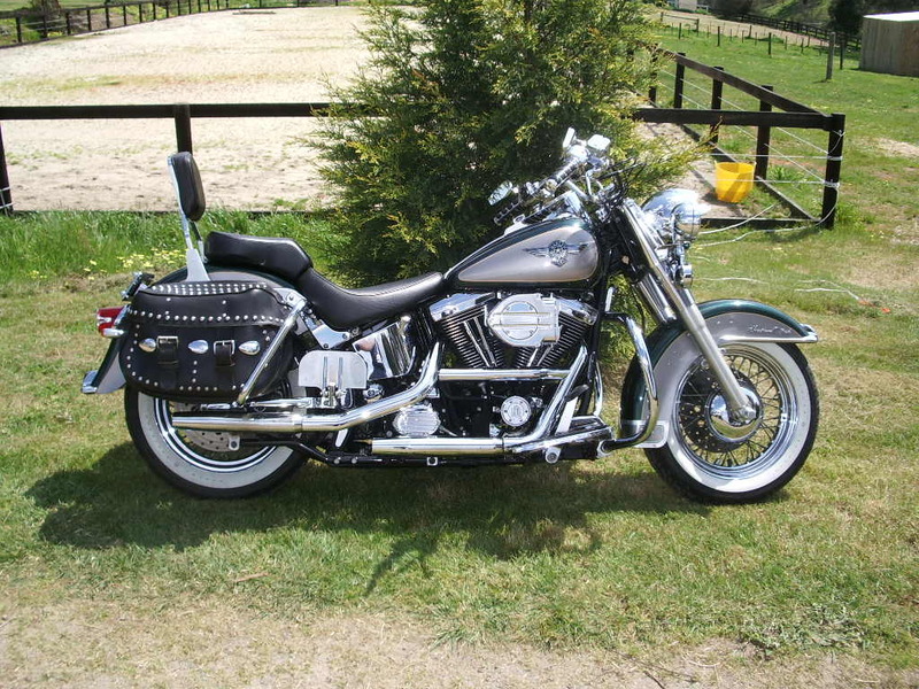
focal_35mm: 35
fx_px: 929
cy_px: 344
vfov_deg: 40.7
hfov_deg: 52.6
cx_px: 460
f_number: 4.3
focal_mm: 5.8
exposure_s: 1/500
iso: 100
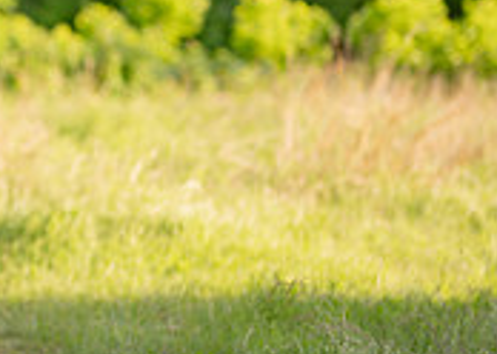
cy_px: 80
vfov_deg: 7.1
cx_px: -110
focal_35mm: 203
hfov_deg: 9.8
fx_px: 2863
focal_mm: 50
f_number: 1.2
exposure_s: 1/1250
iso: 200
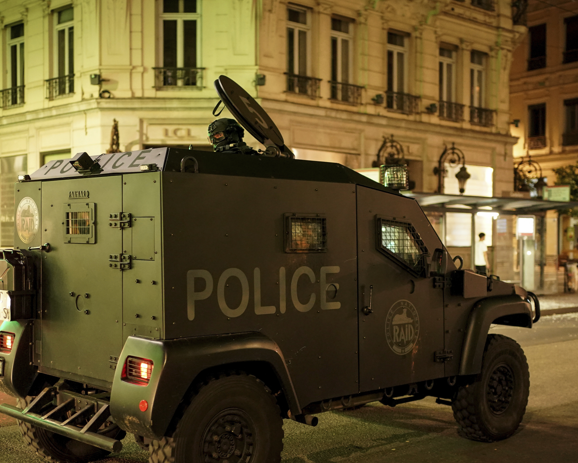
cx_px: 266
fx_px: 821
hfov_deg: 38.8
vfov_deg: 31.4
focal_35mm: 48
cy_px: 260
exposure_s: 1/40
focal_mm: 35
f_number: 1.8
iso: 3200
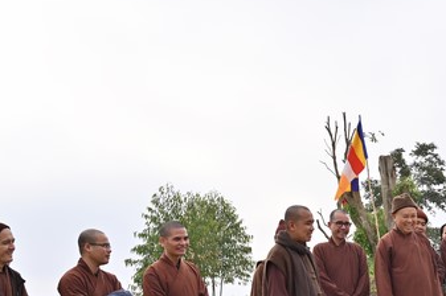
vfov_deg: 24.3
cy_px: 266
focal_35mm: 54
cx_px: 335
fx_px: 668
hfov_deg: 36.1
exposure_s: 1/400
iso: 160
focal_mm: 28
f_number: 5.6
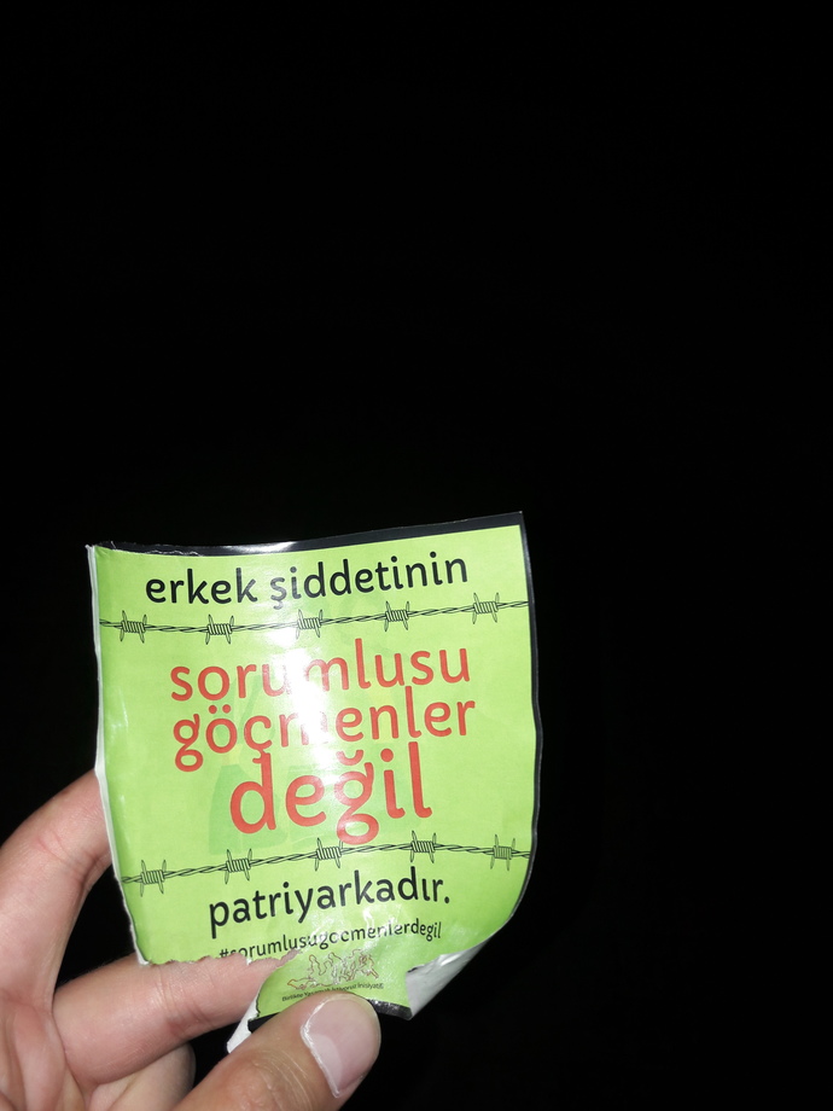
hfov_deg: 49.7
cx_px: 416
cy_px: 556
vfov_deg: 63.4
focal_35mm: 28
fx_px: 898
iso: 40
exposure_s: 1/100
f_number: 1.9
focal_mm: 3.7
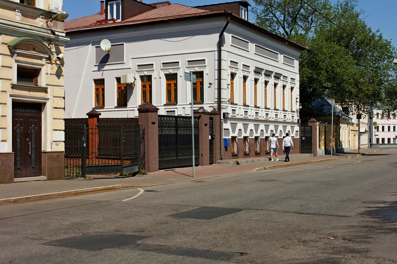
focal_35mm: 52
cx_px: 198
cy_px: 132
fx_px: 579
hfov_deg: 37.9
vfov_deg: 25.8
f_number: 5.6
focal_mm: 35
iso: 100
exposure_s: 1/800
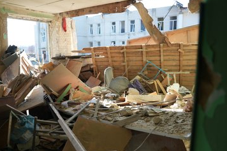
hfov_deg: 67.2
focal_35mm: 27
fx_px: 170
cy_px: 76
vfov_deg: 47.9
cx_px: 101
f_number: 2.8
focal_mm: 24
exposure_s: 1/60
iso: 250
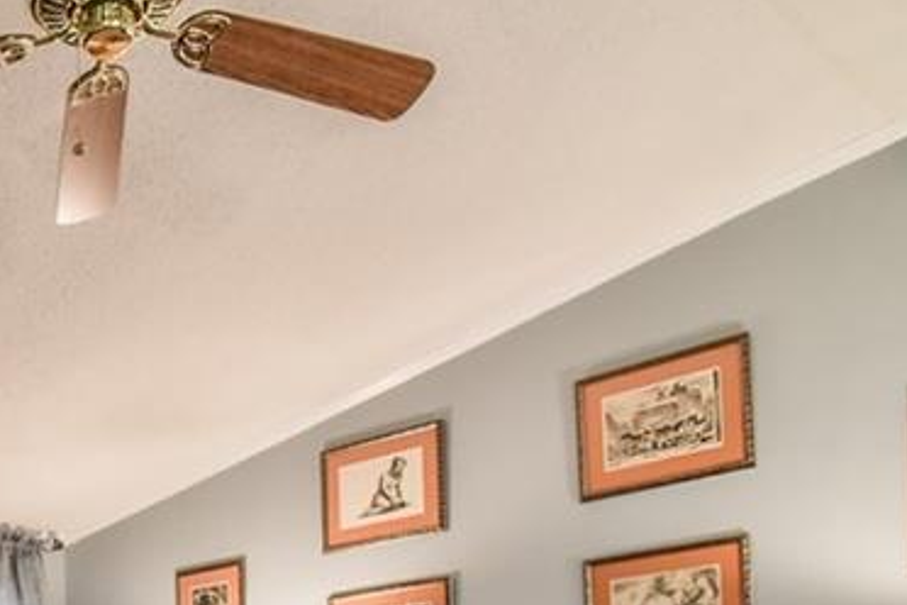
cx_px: -100
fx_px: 1108
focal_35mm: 44
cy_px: 748
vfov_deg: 26.7
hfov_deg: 37.1
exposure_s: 1/50
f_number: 7.1
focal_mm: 16
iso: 4000
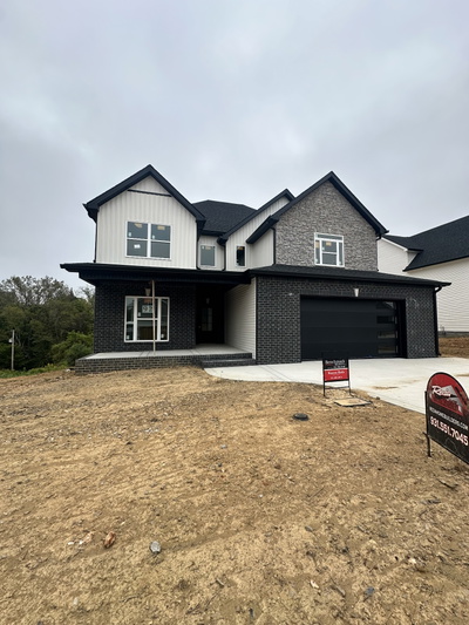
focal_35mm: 14
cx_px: 234
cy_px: 312
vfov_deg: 102.1
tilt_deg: +3.5
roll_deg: -0.6
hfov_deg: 85.7
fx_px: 253
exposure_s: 1/310
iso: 40
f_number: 2.2
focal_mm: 2.22
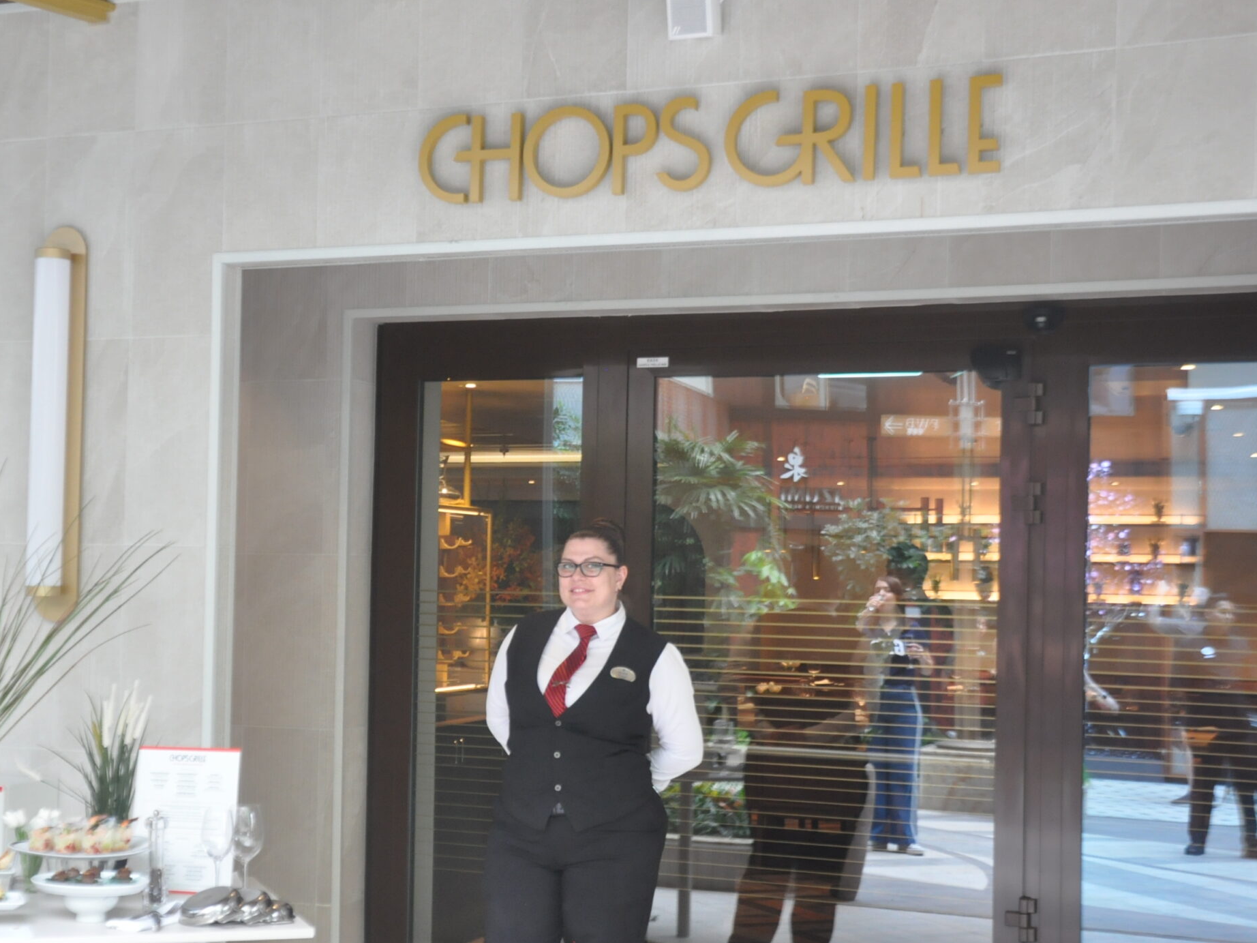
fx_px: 1888
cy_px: 545
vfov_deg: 28.0
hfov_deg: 36.5
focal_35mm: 52
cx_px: 423
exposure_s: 1/60
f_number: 7.1
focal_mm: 26
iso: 1250
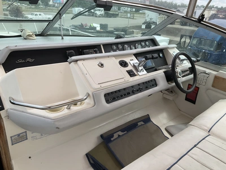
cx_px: 113
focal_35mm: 29
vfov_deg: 48.2
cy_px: 85
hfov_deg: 61.7
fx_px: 189
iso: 25
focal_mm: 3
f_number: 1.8
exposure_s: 1/804
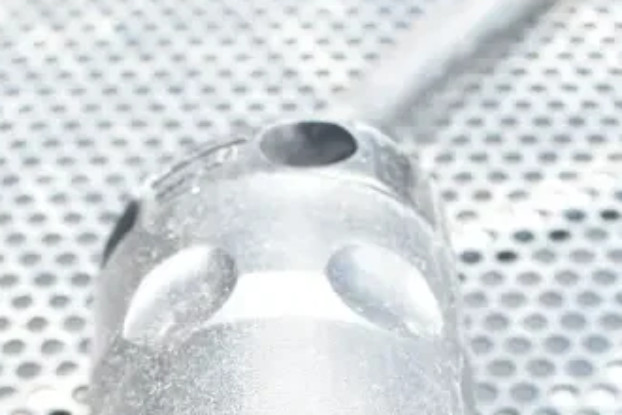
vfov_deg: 14.8
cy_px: 566
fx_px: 1510
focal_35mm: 87
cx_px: 277
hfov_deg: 23.3
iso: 1600
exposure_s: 1/160
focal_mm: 21
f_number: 6.3
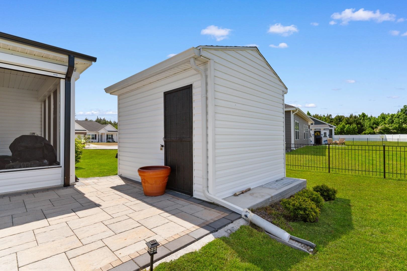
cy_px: 136
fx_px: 192
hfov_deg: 93.3
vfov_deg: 70.4
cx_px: 204
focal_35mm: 17
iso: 100
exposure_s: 1/320
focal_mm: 11.5
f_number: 9
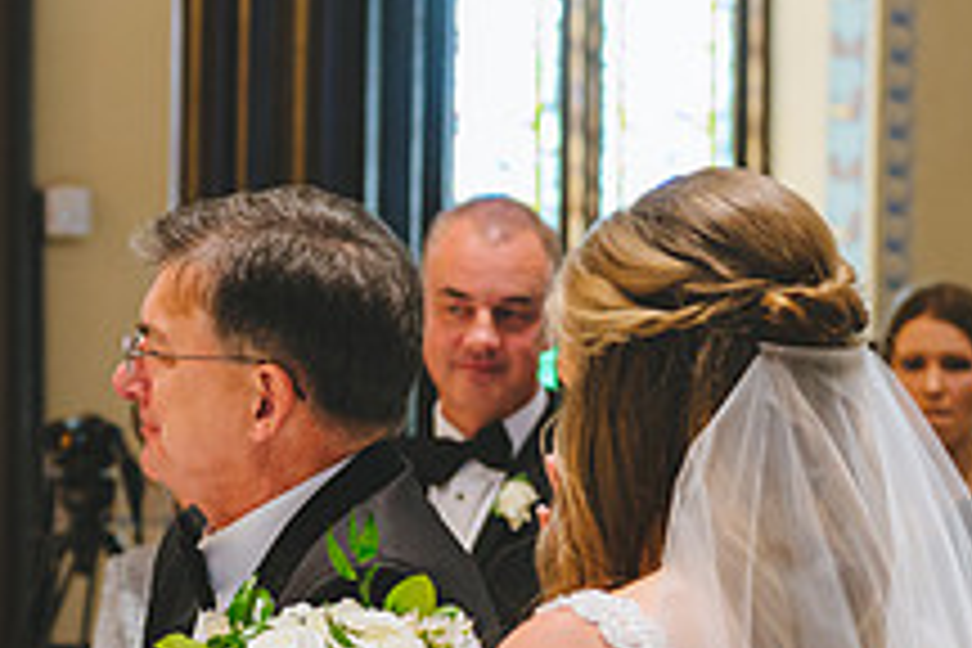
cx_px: 360
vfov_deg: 8.7
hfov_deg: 13.2
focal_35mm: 156
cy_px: 686
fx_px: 4212
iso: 2500
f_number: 3.5
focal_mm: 58
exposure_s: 1/125
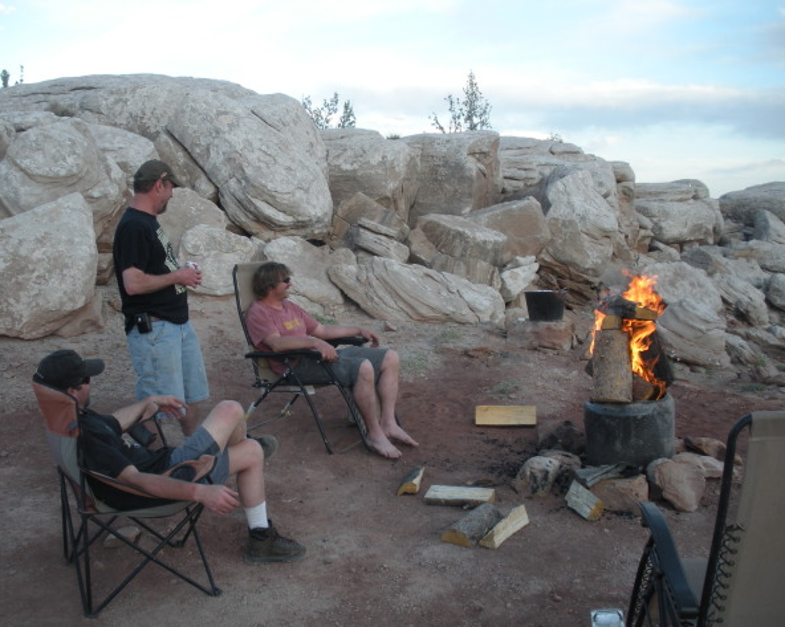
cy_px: 315
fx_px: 882
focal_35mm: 38
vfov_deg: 39.1
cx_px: 377
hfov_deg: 47.9
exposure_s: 1/90.4
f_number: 3.5
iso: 64
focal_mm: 6.3
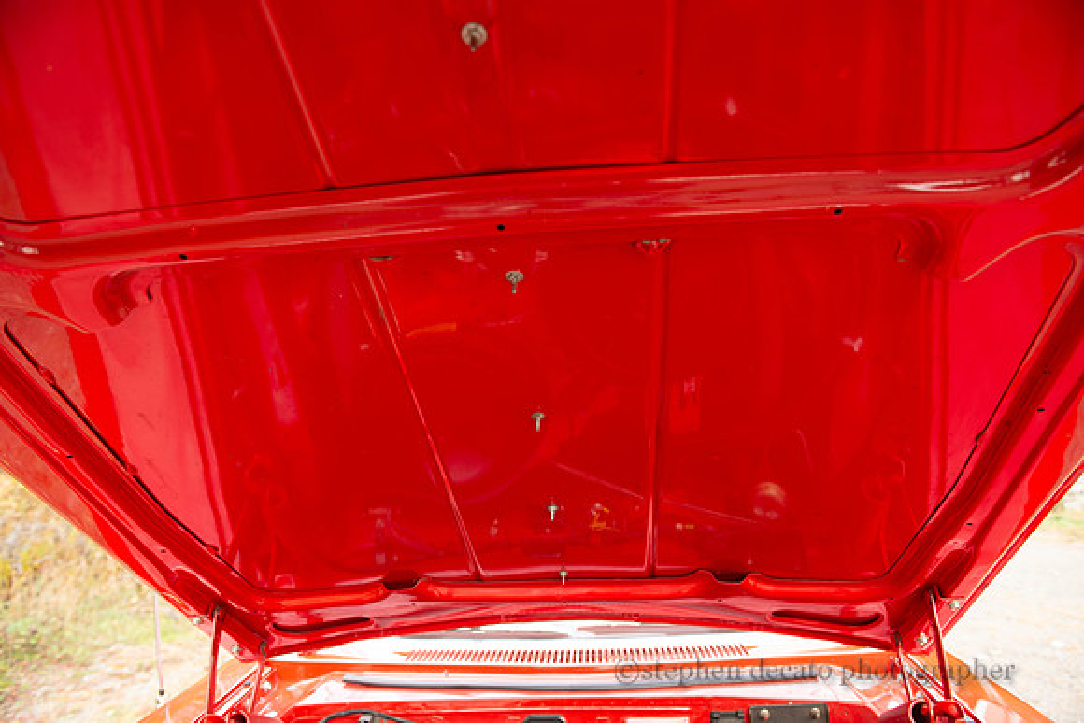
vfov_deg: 53.2
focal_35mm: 24
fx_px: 723
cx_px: 542
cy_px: 362
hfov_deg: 73.7
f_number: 4.5
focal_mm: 24
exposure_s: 1/80
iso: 250
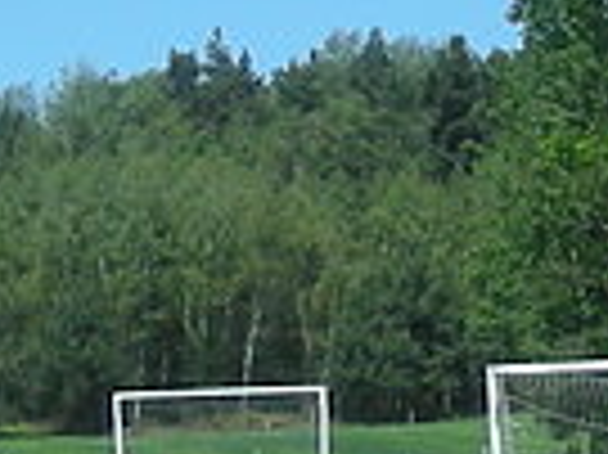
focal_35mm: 233
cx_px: 757
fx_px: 4089
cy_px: 142
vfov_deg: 6.4
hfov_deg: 8.4
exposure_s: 1/204
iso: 50
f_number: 5.7
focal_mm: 5.7
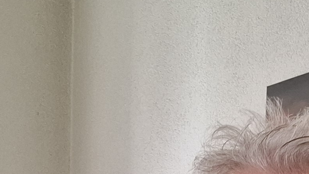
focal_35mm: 130
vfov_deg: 8.4
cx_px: 417
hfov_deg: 15.6
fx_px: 1065
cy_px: 453
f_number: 1.8
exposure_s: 1/100
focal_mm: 5.54
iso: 250
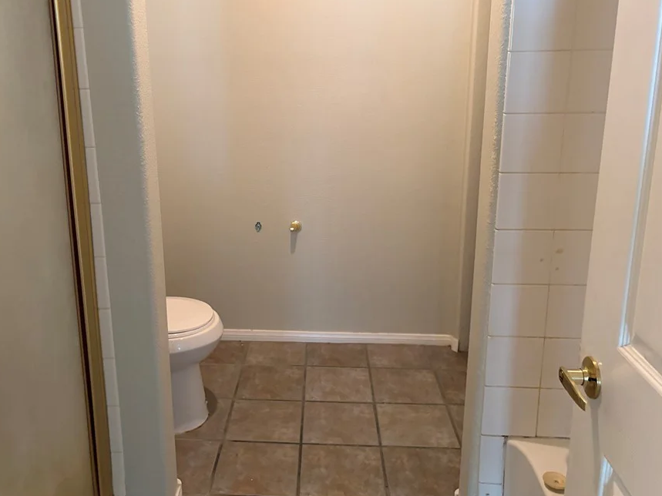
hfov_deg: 58.1
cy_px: 209
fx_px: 593
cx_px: 285
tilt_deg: -10.1
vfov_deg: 45.3
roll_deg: +2.3
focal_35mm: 31
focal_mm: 5.96
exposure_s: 1/40
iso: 400
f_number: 1.6
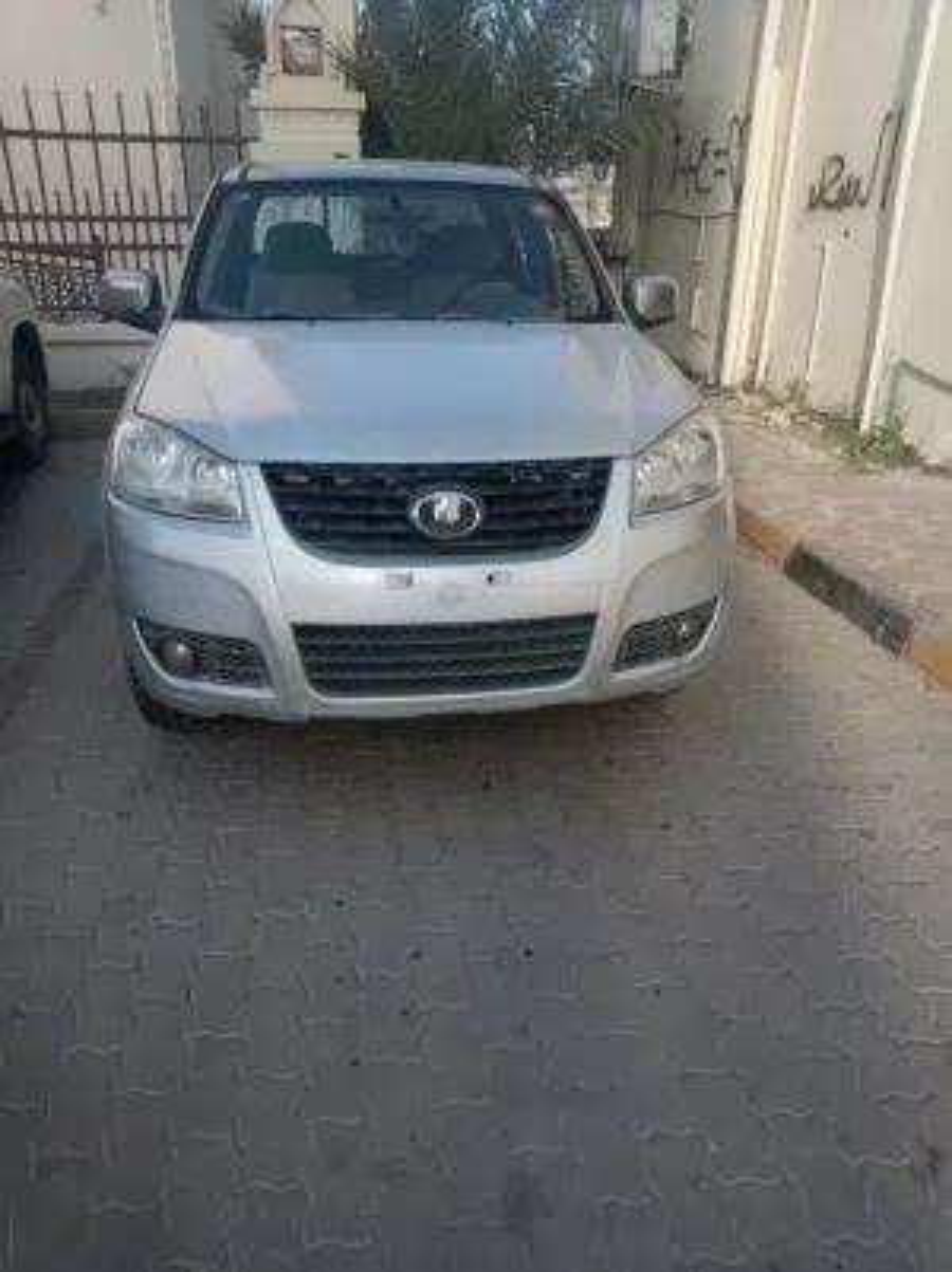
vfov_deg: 69.4
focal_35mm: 25
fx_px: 918
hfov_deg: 54.8
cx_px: 476
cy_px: 636
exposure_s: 1/609
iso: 106
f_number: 1.8
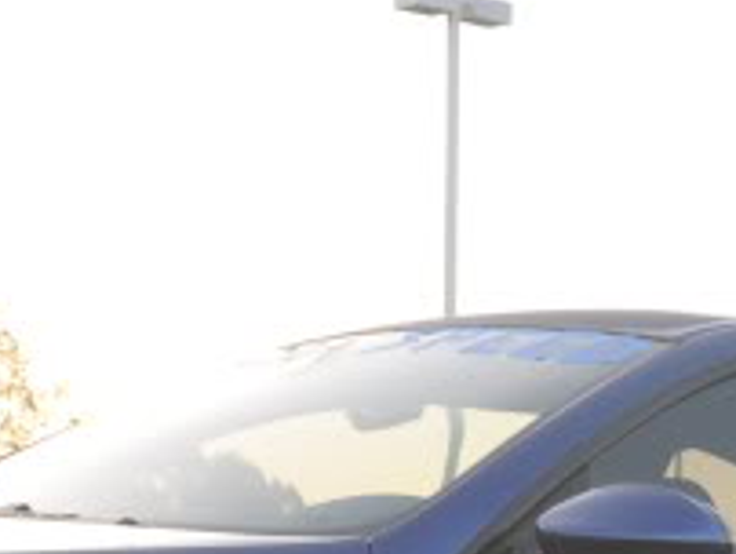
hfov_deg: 10.0
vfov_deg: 8.2
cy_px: 1006
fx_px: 3725
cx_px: 1702
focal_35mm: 175
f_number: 7.1
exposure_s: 1/50
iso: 200
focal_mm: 24
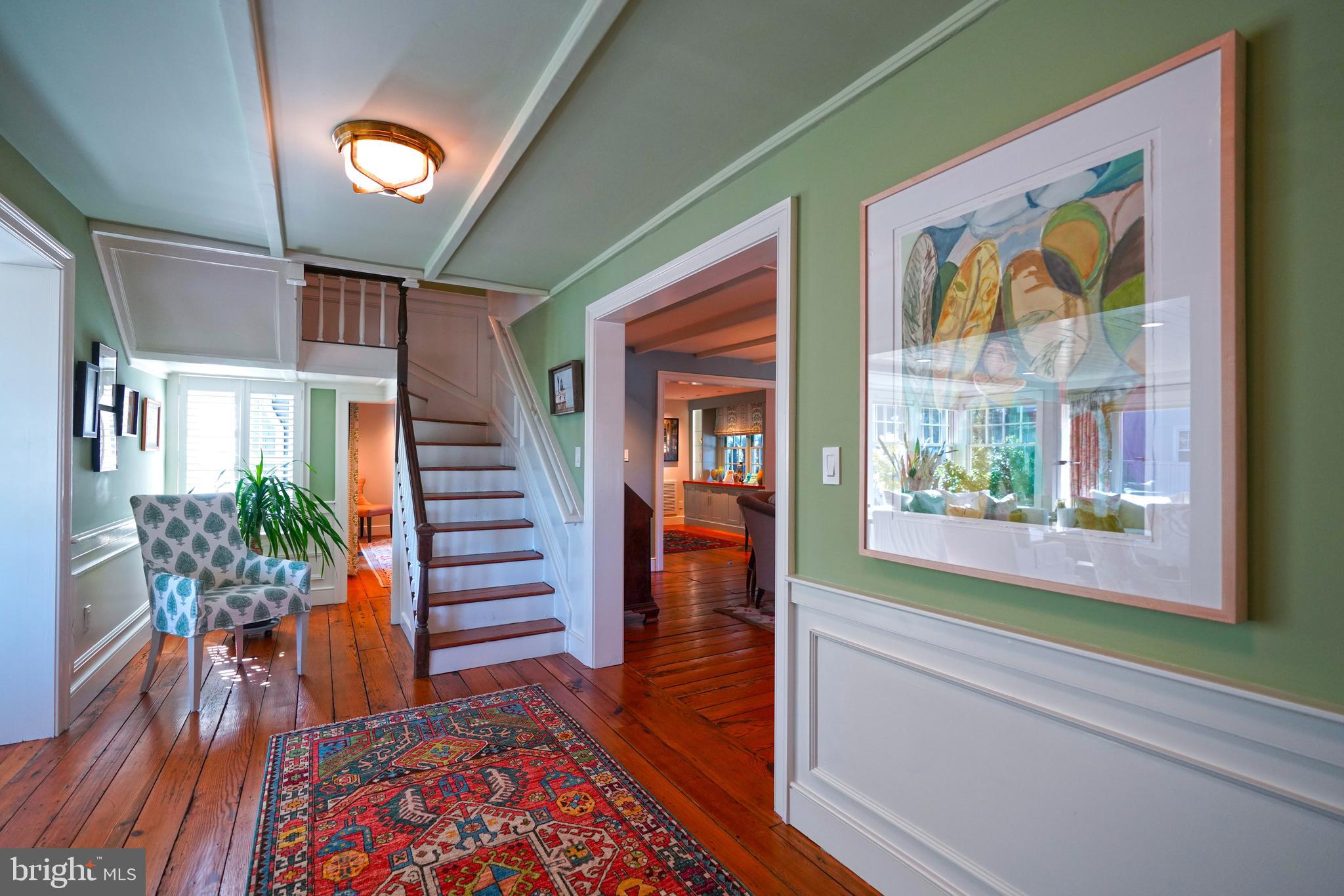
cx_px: 672
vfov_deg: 73.8
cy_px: 448
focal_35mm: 16
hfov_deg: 96.7
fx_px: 597
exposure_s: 1/160
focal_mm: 16
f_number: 4
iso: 1000
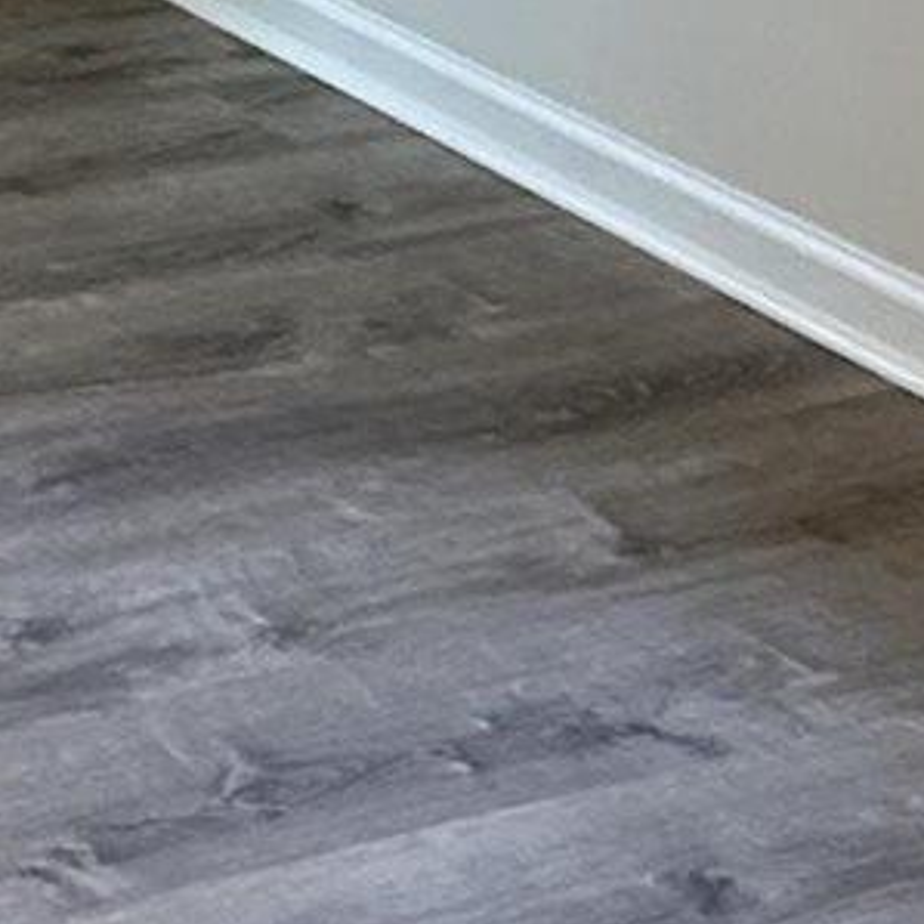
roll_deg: +0.0
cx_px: -769
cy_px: -844
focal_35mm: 127
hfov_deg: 12.5
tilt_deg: -4.0
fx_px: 3835
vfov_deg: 12.3
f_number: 2.2
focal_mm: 2.22
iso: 200
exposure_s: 1/60
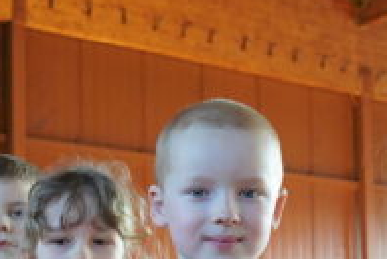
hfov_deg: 18.5
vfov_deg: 12.0
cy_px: 356
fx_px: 1183
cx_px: 116
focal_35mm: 110
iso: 1250
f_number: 4
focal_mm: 24
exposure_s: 1/160
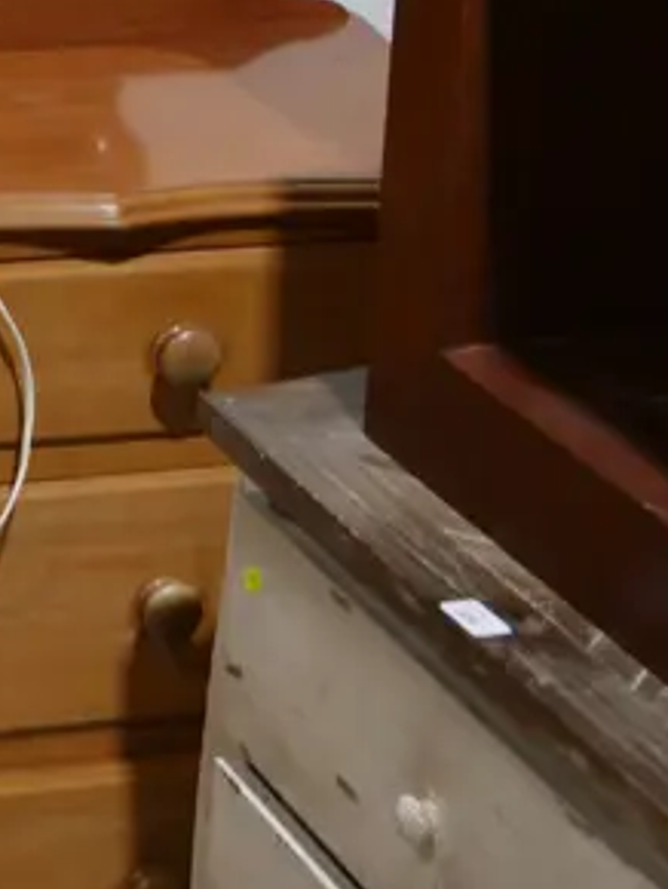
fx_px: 3443
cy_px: -37
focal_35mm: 134
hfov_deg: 10.7
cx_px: -290
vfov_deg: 14.4
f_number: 4.1
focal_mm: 19
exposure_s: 1/60
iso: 320
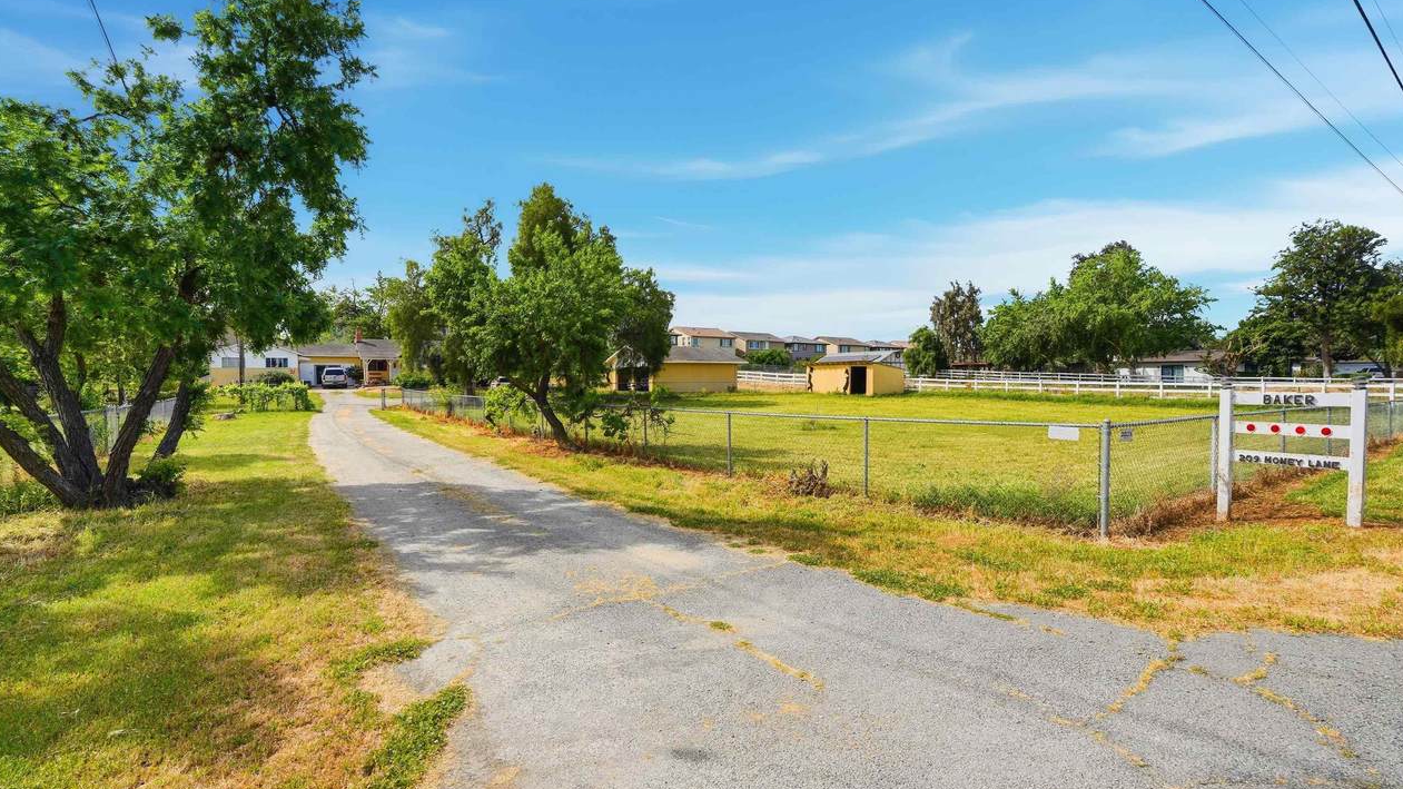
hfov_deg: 95.9
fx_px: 632
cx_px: 704
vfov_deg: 63.9
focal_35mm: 17
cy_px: 404
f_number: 9
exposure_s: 1/8000
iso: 250
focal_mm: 16
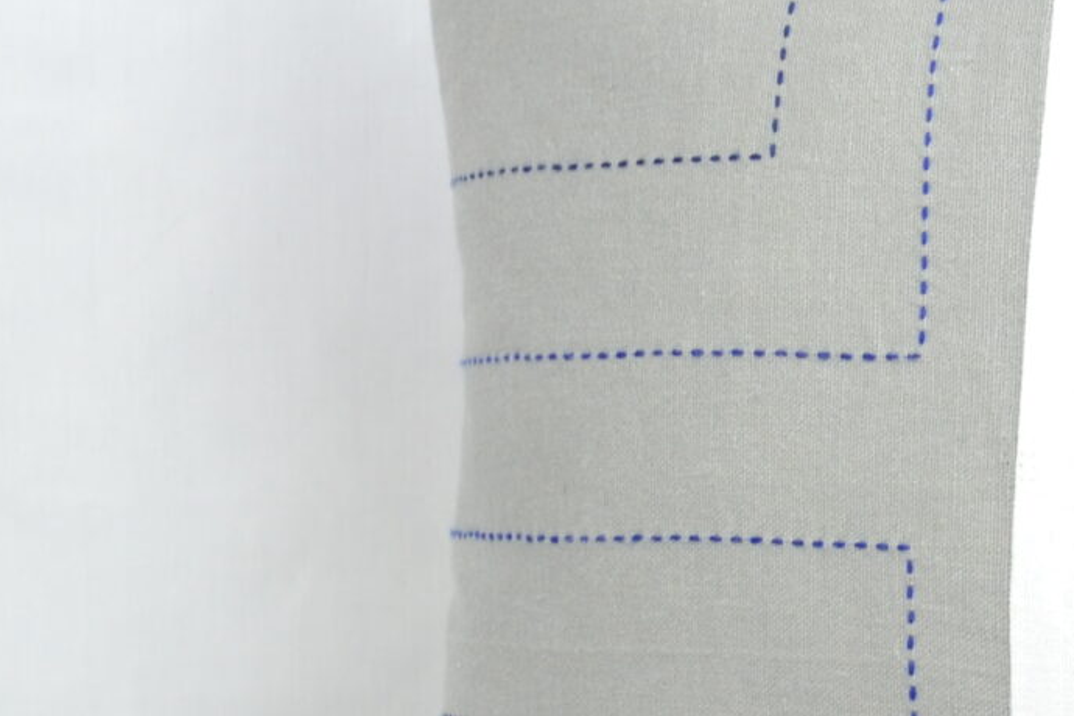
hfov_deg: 10.5
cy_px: 477
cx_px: 935
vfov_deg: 7.0
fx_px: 5813
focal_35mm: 195
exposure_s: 1/50
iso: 400
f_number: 5.6
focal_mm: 35
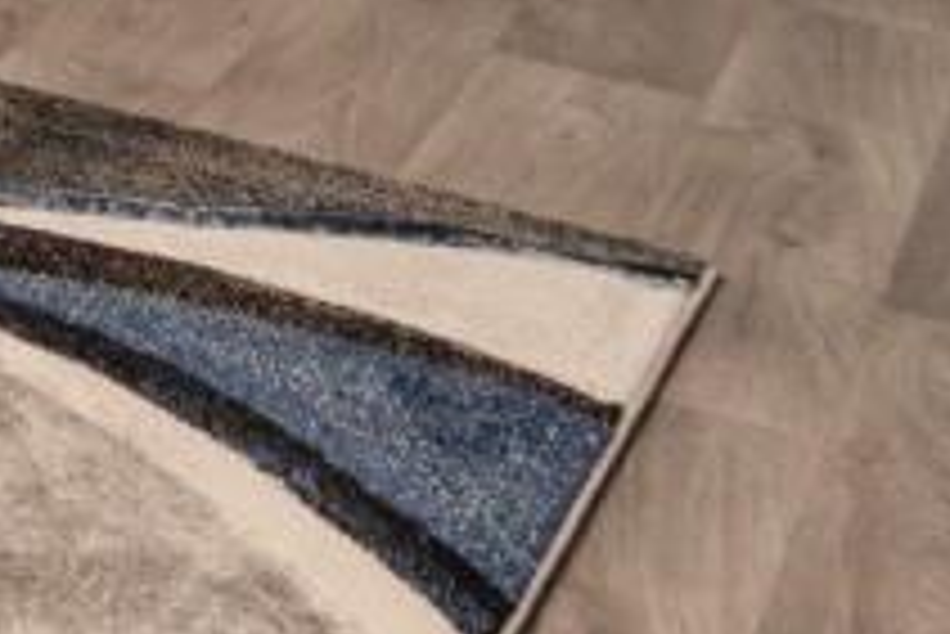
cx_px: -1508
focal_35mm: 115
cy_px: -1246
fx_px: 3037
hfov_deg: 12.6
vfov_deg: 9.5
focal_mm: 10
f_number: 4.5
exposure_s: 1/4
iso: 100
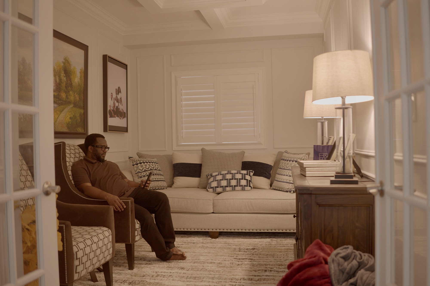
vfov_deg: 37.8
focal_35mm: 35
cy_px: 143
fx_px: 418
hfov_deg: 54.4
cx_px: 215
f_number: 2
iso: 500
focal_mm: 35
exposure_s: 1/20
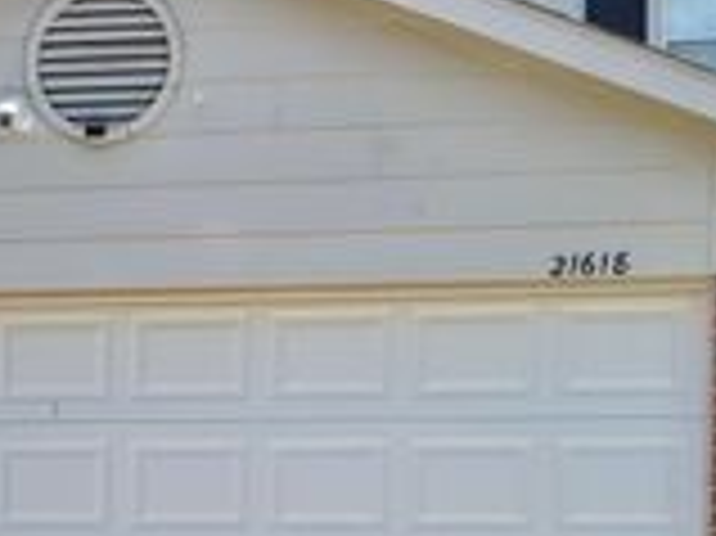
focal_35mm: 151
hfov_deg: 12.9
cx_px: -5
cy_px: 318
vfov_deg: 9.8
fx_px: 3121
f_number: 22
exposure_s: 1/50
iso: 250
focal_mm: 50
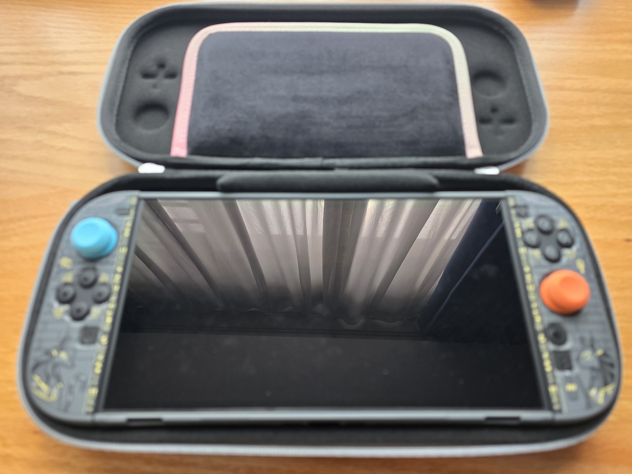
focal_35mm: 23
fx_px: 420
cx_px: 316
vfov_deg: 58.9
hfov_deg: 73.9
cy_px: 237
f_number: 1.7
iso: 125
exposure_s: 1/101
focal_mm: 6.3
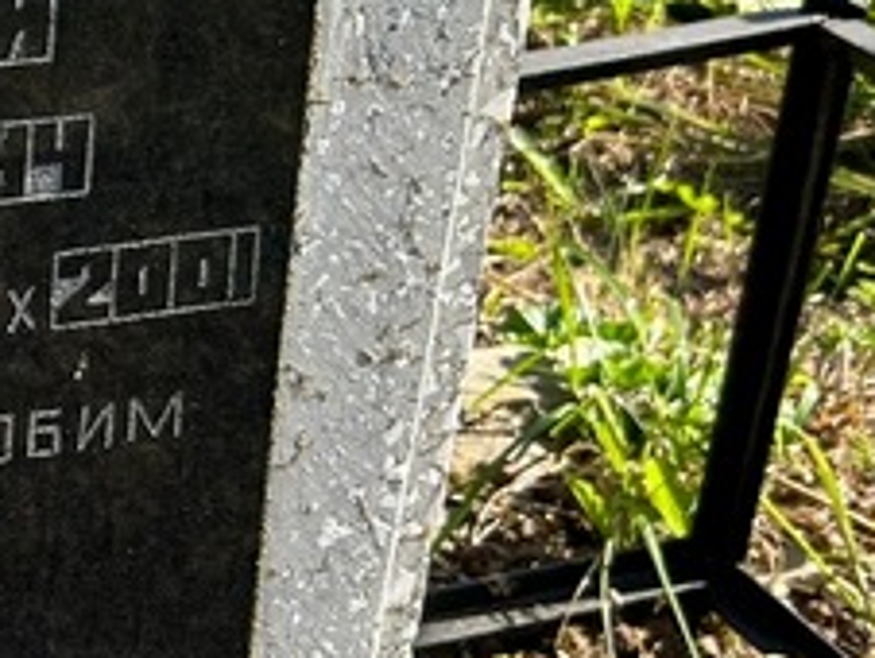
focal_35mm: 92
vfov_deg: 15.9
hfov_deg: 19.0
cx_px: -383
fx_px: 2328
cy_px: 74
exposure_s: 1/1377
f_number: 1.5
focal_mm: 5.7
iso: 50
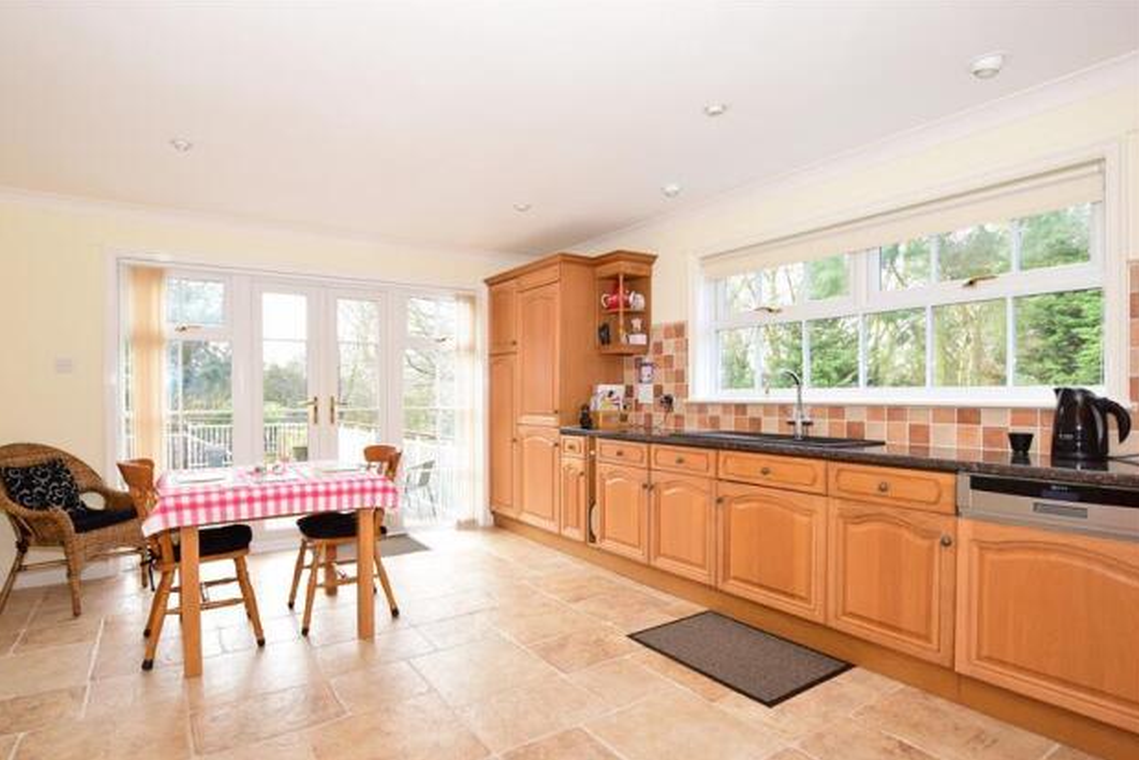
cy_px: 398
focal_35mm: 18
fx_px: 578
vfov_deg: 66.6
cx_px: 543
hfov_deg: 89.1
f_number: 5.6
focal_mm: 11.5
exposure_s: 1/80
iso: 400
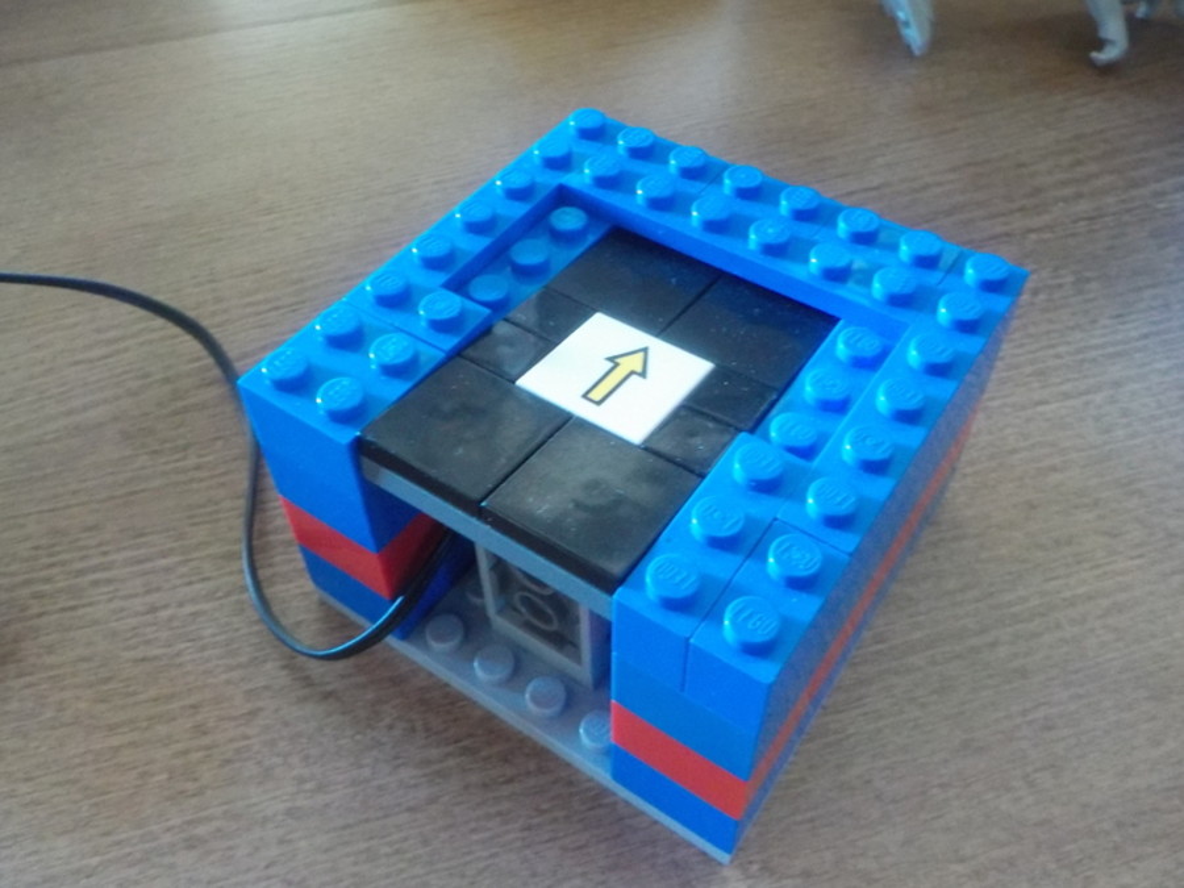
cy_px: 444
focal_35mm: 30
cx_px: 592
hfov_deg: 60.0
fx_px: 1026
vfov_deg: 46.8
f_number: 3.3
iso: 720
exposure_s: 1/8
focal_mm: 4.1
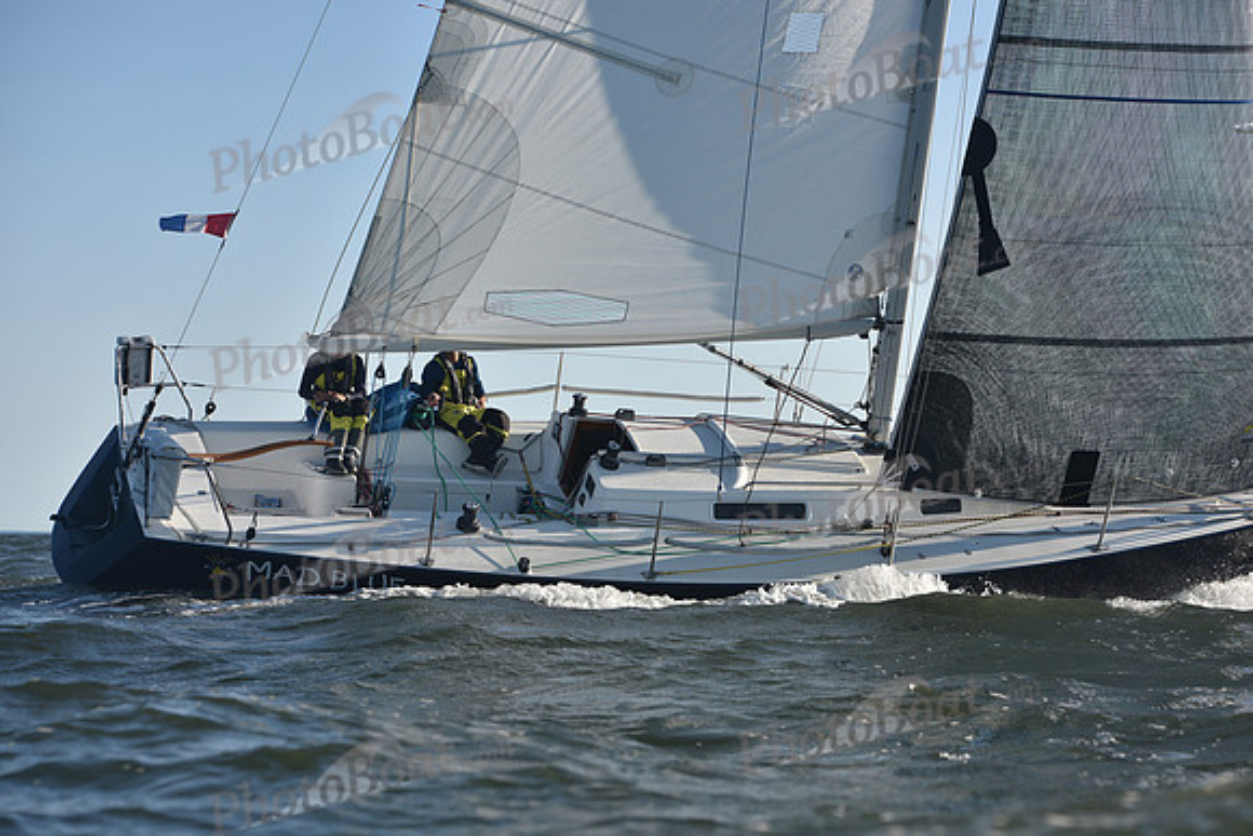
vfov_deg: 16.1
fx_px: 2959
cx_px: 626
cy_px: 418
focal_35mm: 85
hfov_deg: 23.9
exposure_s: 1/800
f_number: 5
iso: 250
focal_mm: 85
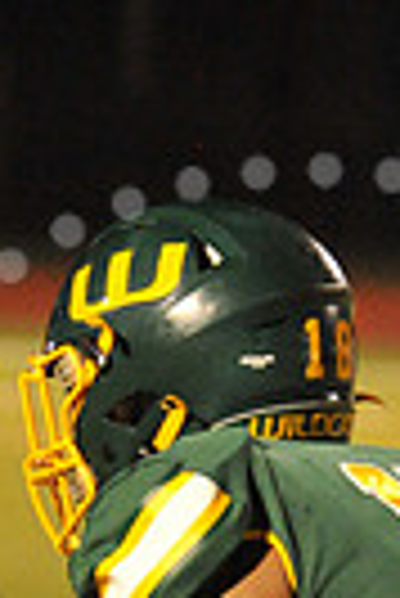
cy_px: 692
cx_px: 315
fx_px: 17370
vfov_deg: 2.0
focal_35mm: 1045
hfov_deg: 1.3
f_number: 6.3
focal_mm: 240
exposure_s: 1/200
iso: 6400
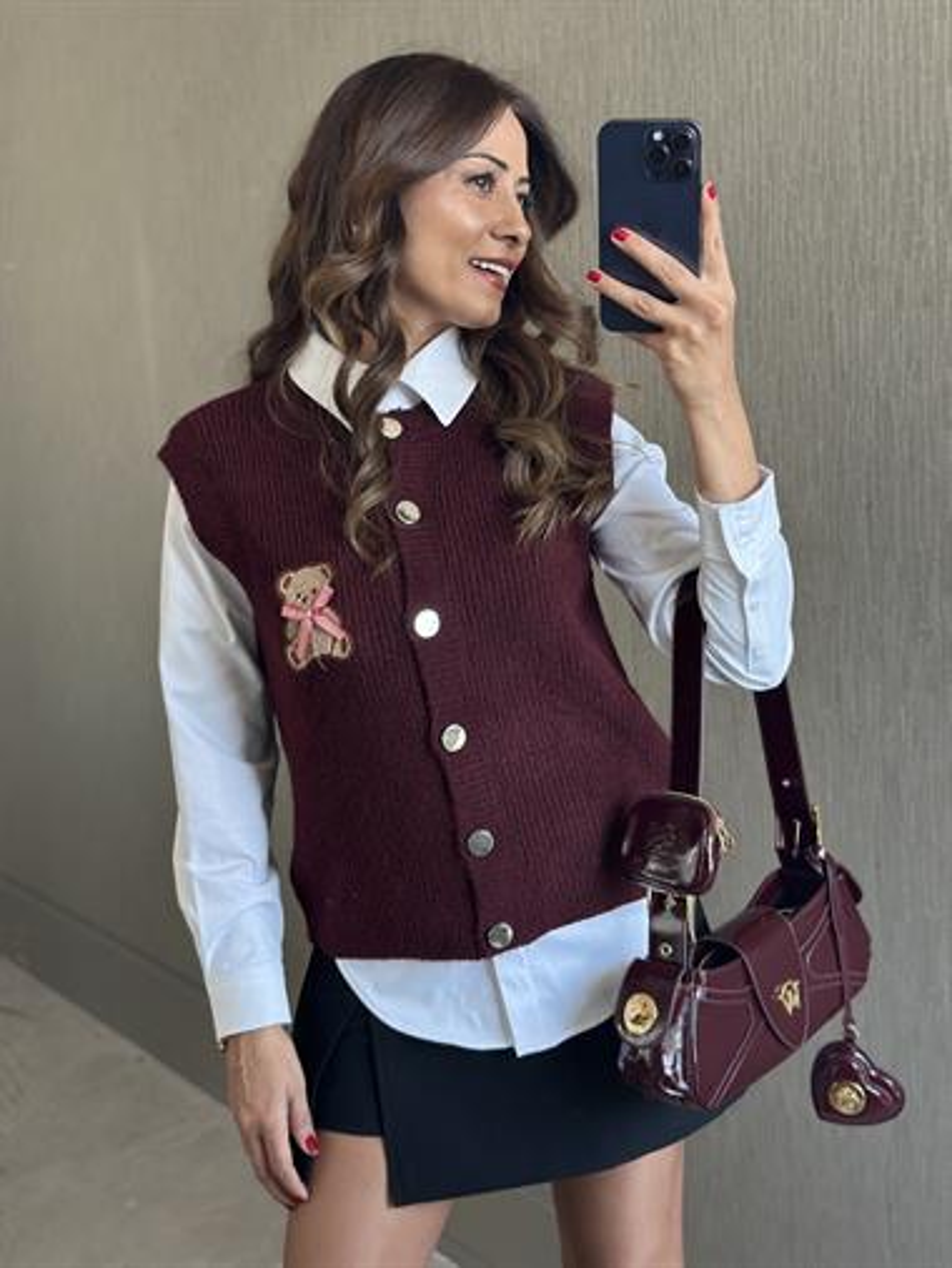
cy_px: 634
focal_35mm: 48
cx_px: 476
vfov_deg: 39.6
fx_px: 1759
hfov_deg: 30.3
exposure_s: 1/81
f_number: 1.78
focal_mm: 6.86
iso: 125
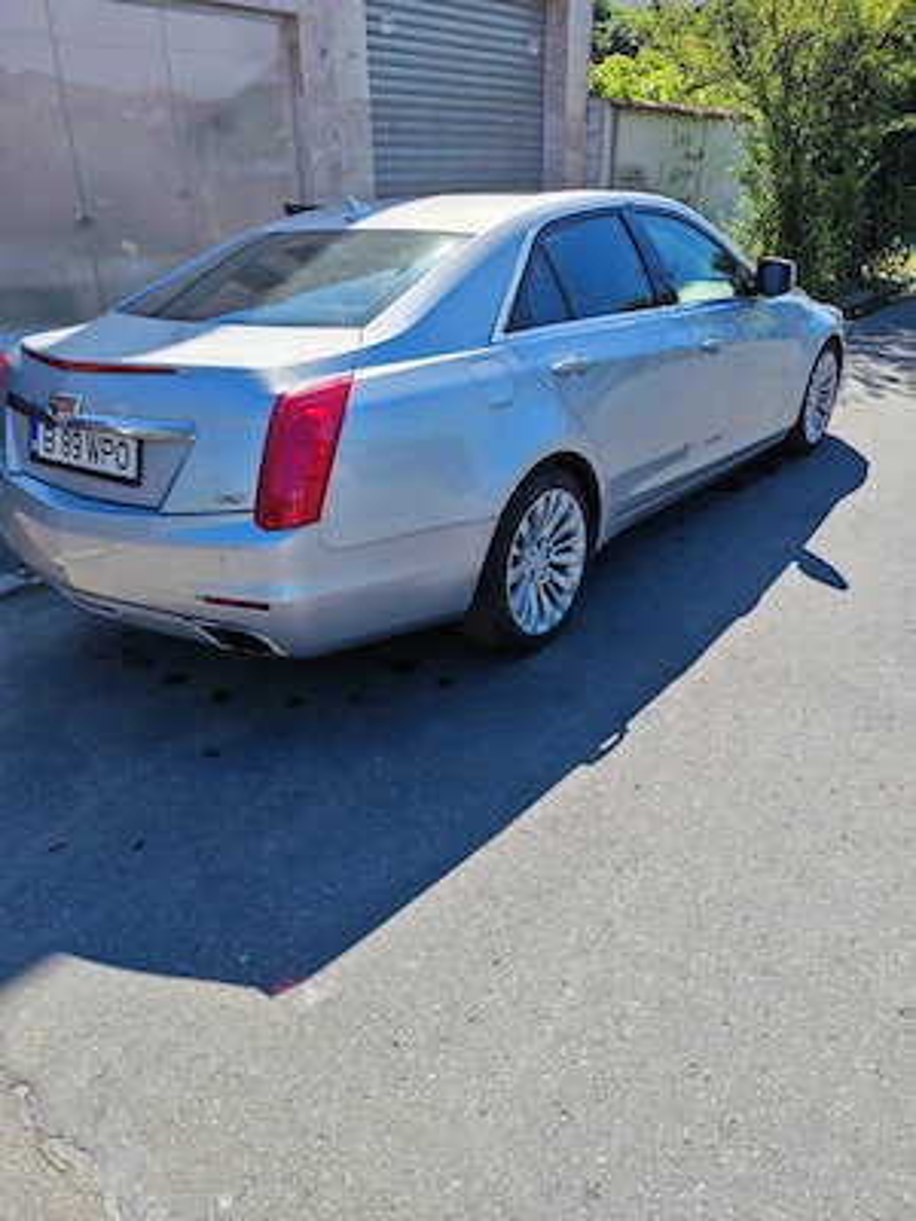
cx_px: 458
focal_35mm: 25
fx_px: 882
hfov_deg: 54.9
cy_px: 610
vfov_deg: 69.4
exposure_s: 1/2100
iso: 50
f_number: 1.9
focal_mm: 5.3
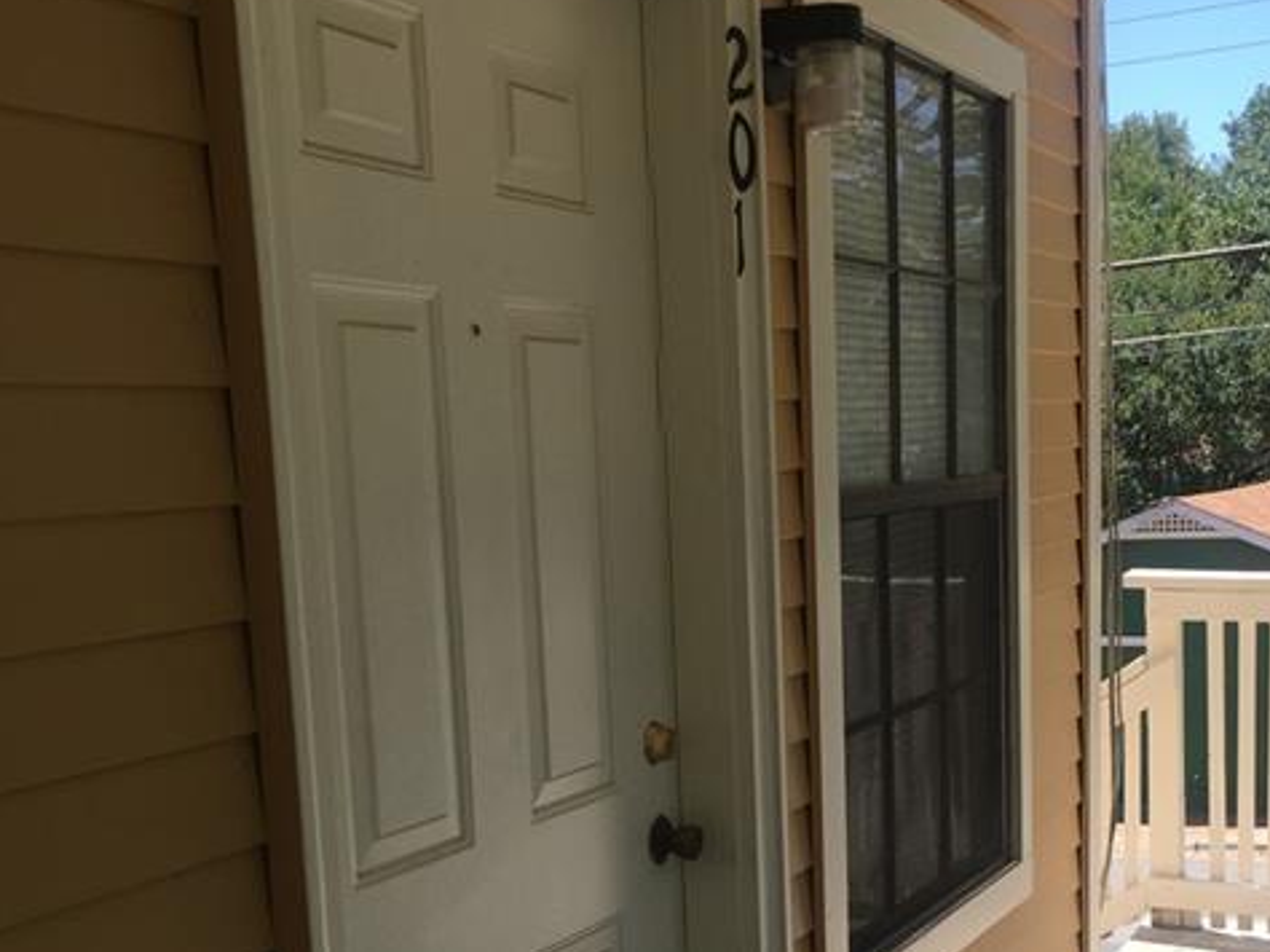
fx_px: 1723
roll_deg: +2.3
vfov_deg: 30.3
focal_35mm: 47
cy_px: 732
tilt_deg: -10.0
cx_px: 723
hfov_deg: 40.4
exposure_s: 1/732
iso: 32
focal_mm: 4.15
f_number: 2.2
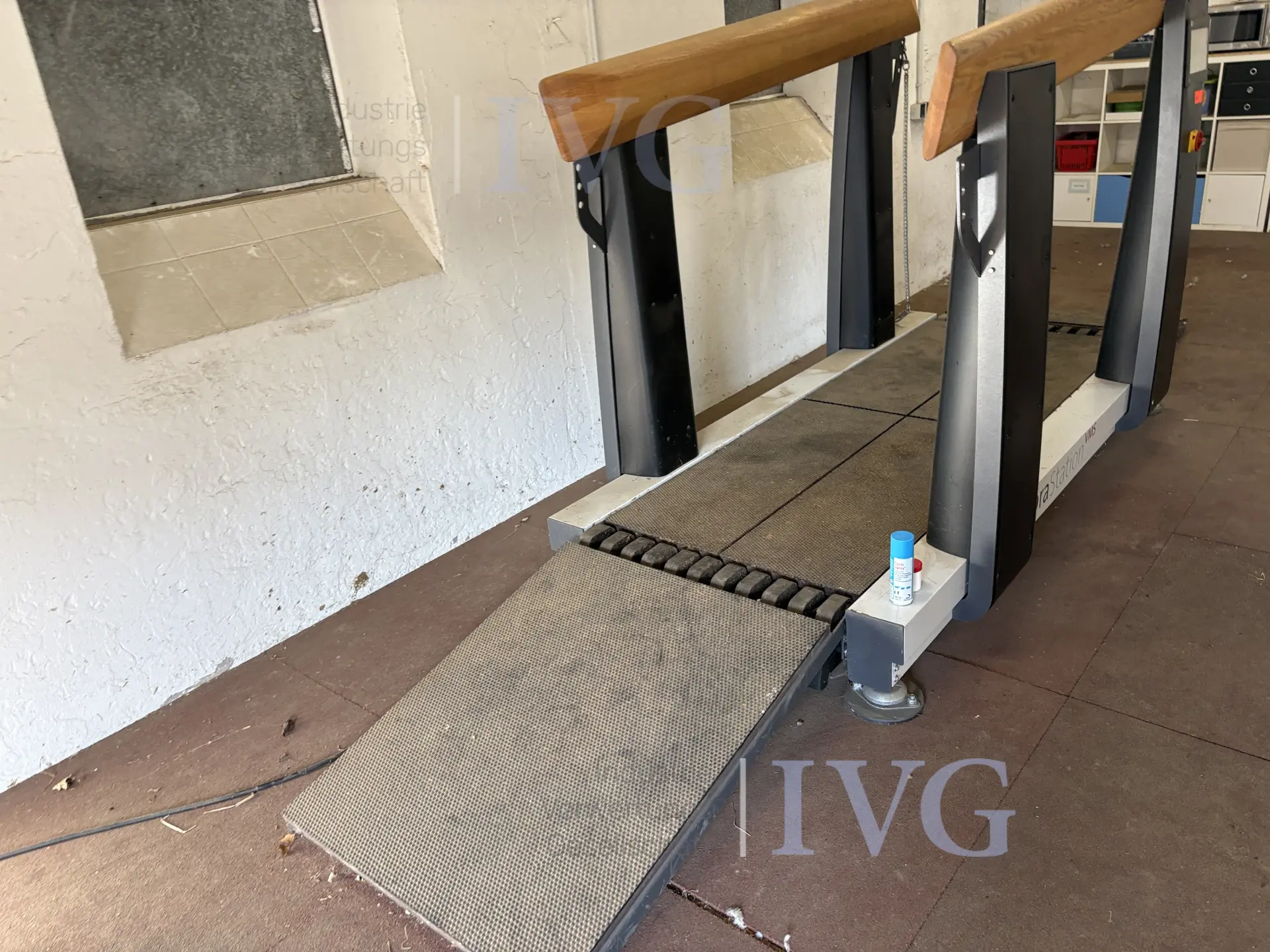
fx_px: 954
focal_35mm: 26
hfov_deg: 67.3
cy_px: 476
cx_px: 635
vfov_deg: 53.1
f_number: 1.6
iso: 100
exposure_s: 1/100
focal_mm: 5.96
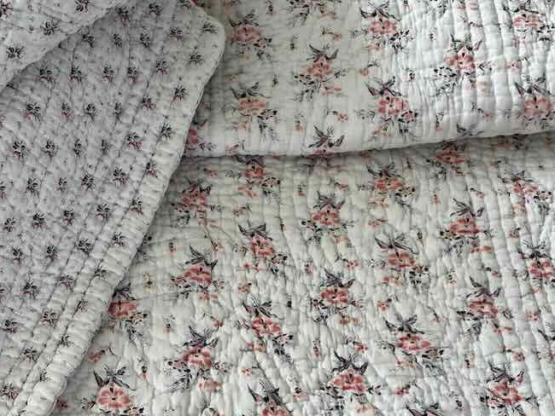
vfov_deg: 29.9
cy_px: 302
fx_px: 770
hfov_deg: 39.4
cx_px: 218
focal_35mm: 48
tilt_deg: -59.3
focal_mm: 4.2
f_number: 1.6
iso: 32
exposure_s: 1/435
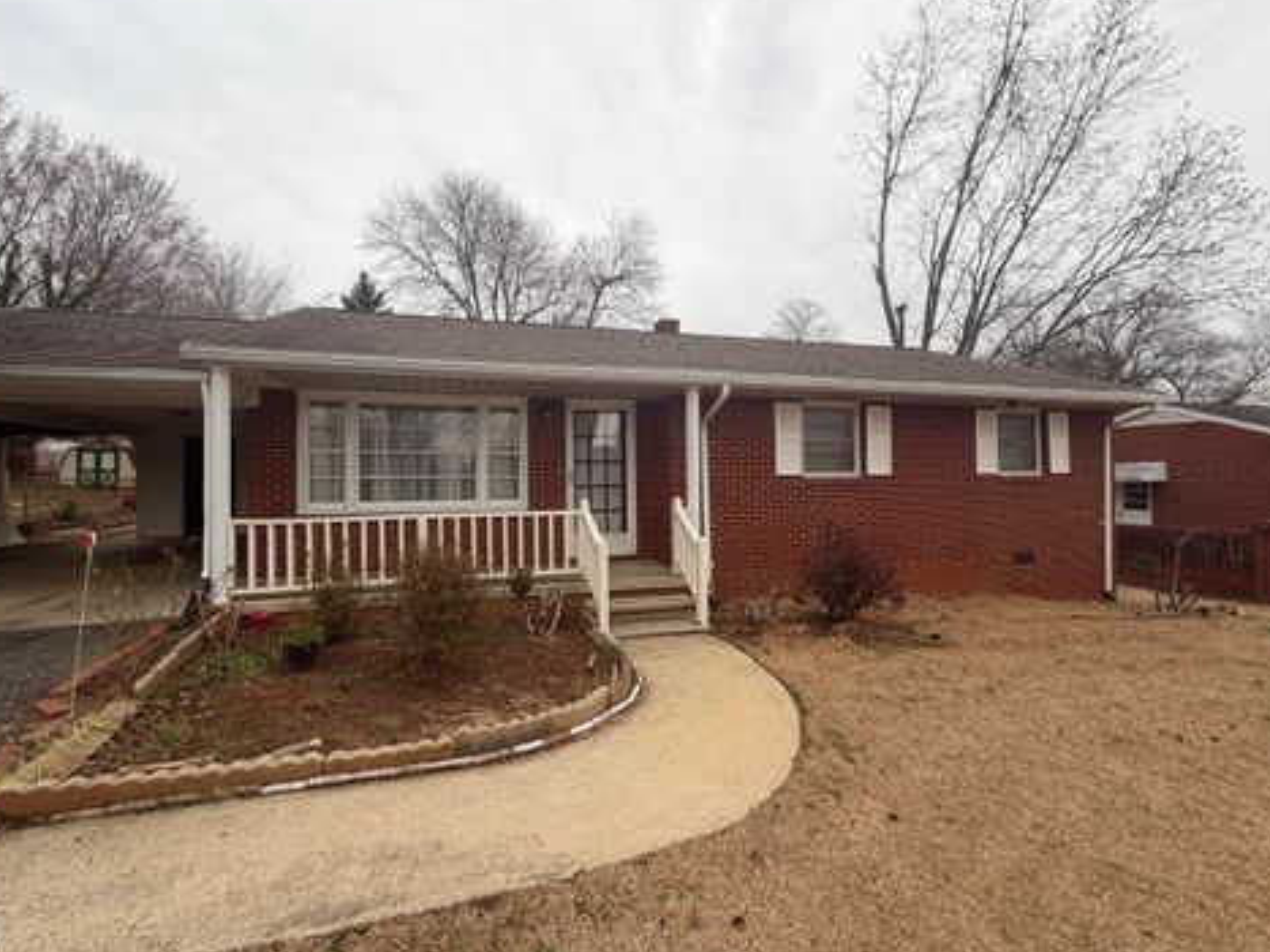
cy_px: 469
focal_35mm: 15
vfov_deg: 81.7
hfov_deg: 98.1
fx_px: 550
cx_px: 598
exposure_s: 1/191
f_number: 2.2
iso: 40
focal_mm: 2.22
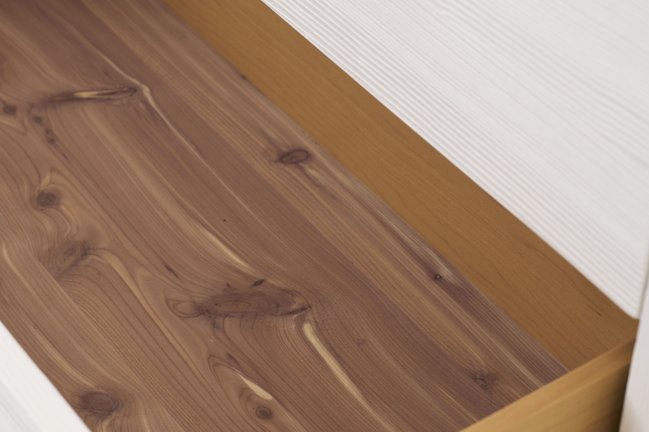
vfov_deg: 12.9
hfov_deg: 19.1
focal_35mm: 106
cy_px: 188
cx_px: 162
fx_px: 1911
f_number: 5.6
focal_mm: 61
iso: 200
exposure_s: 1/100
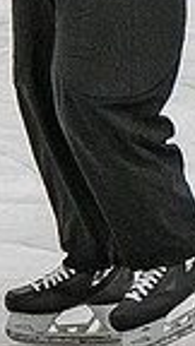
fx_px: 11729
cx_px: 93
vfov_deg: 1.7
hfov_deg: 1.0
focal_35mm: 1276
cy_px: -254
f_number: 4
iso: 2000
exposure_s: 1/800
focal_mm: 125
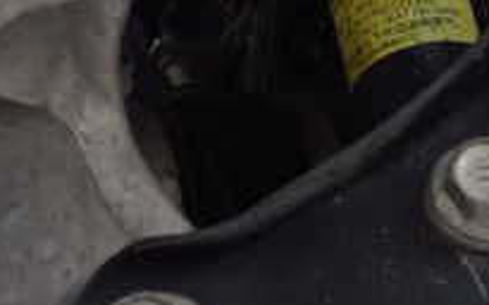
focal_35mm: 93
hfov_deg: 19.7
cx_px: 706
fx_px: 1239
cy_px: 191
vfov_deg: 14.0
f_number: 2.3
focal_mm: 5.4
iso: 500
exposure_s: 1/30
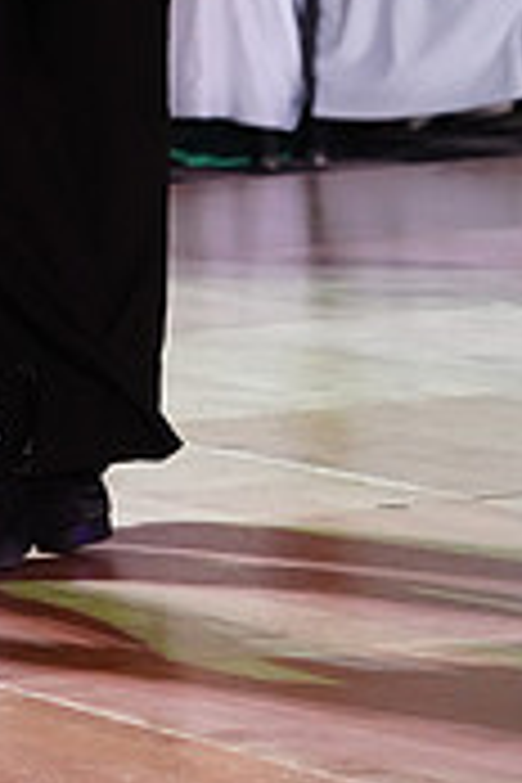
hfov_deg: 3.2
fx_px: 9352
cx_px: -223
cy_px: -418
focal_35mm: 430
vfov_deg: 4.8
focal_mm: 129
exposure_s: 1/400
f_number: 4
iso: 4000
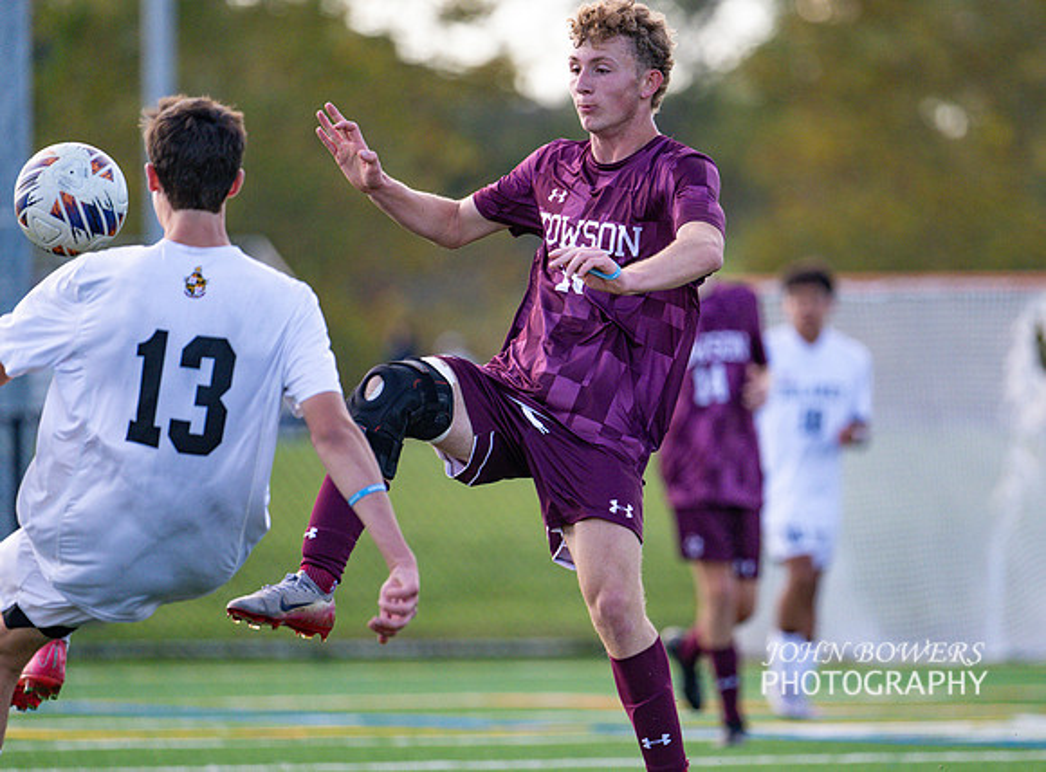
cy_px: 415
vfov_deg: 3.2
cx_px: 623
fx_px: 13845
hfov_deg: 4.3
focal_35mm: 461
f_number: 4.5
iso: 2800
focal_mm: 400
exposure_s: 1/2500
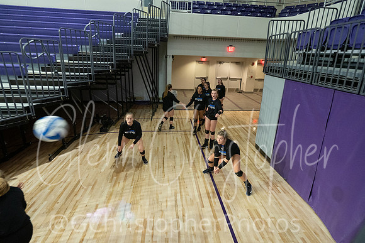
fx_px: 190
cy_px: 122
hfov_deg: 87.7
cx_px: 182
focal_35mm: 19
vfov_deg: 65.4
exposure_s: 1/160
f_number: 2.8
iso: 3200
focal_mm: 9
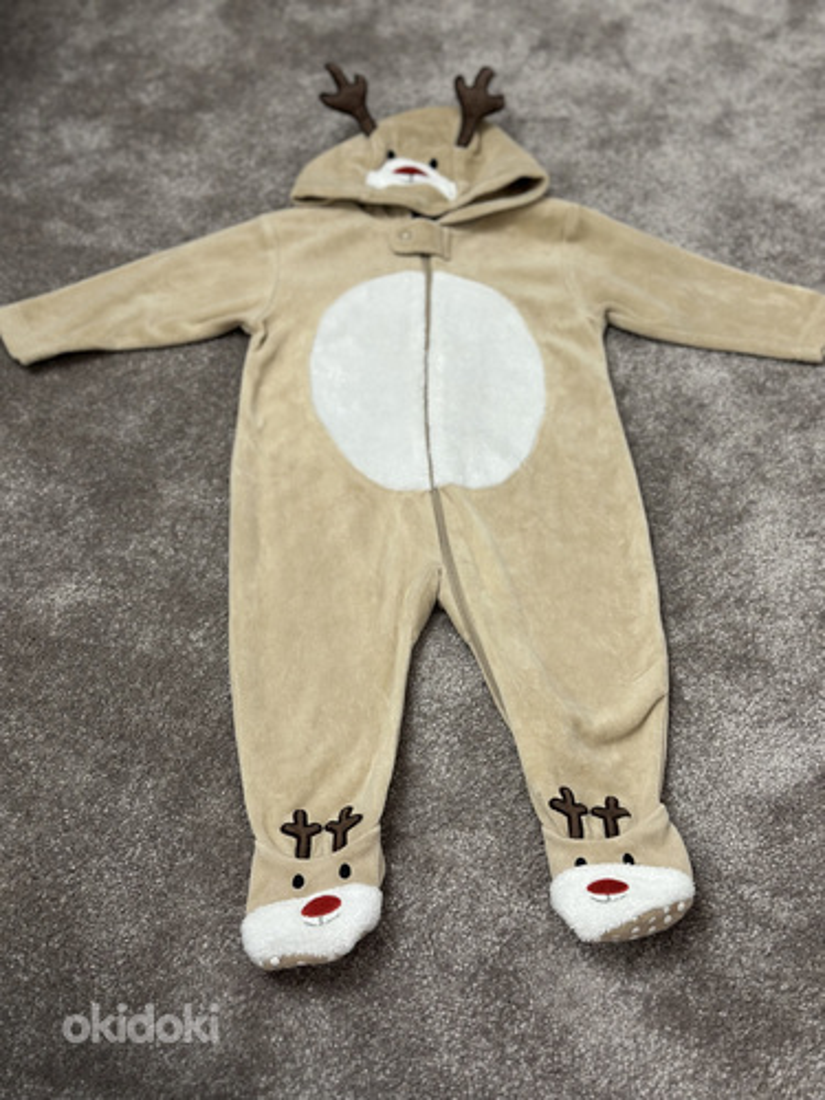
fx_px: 1525
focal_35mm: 48
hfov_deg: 30.3
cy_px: 550
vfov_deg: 39.7
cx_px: 412
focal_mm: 6.86
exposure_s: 1/50
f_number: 1.78
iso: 100
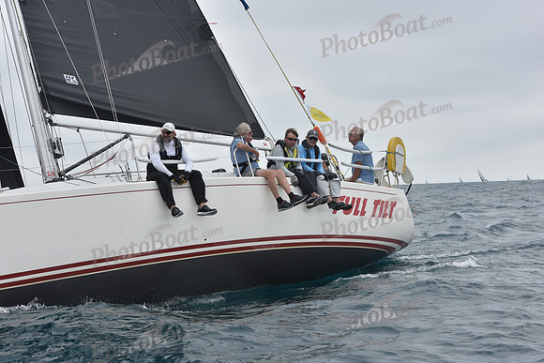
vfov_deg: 15.2
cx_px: 272
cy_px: 182
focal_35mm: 90
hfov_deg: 22.6
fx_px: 1360
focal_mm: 90
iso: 250
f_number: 9
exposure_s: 1/800
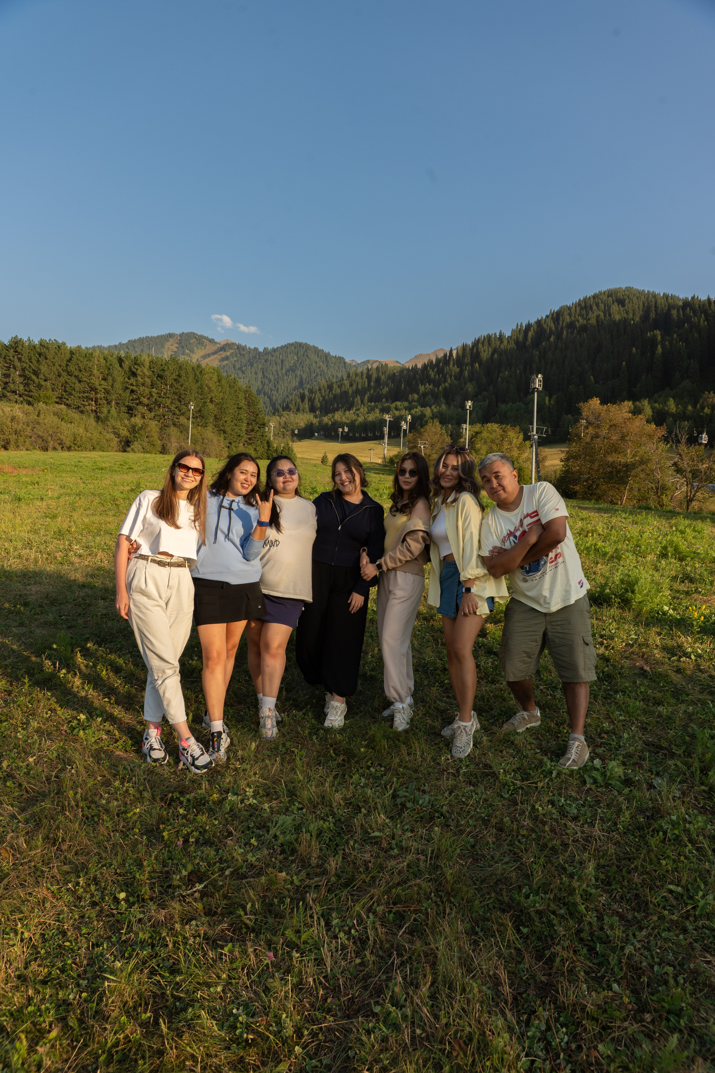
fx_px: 715
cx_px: 358
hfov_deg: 53.1
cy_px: 536
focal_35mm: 24
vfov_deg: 73.7
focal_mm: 24
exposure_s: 1/125
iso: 125
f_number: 8
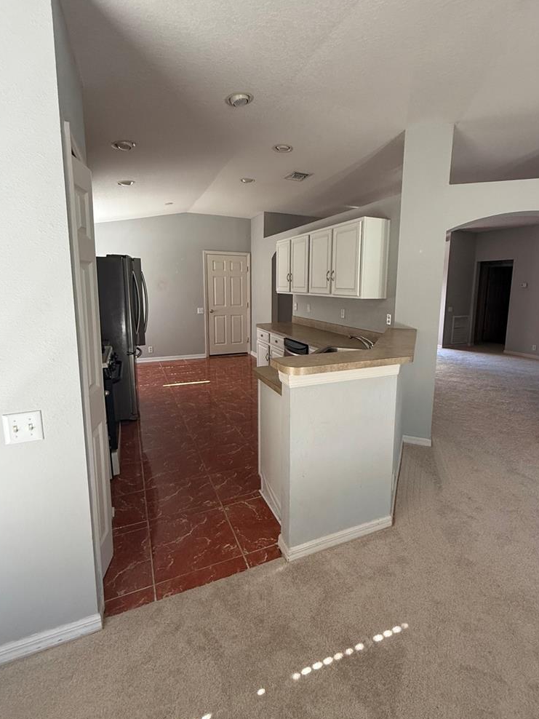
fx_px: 353
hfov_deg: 74.6
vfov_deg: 90.9
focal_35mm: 17
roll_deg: -0.9
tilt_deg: -7.5
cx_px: 293
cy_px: 338
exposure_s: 1/99
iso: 320
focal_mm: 2.22
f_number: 2.2
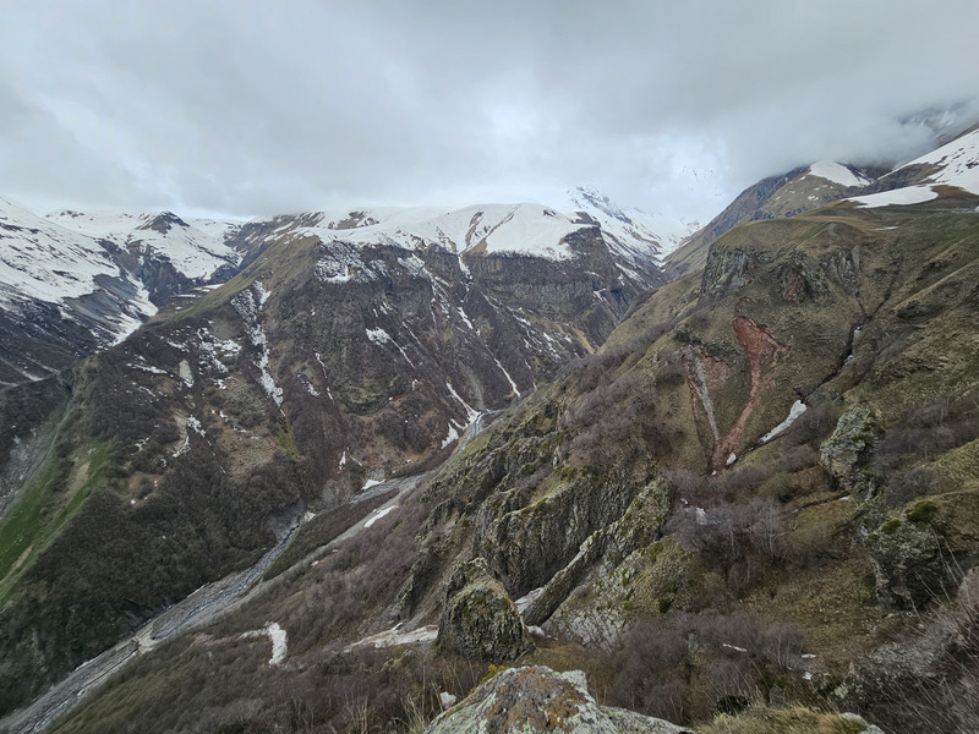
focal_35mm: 13
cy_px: 367
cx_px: 490
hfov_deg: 106.2
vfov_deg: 89.9
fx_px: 368
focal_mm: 2.2
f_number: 2.2
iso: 50
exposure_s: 1/2510
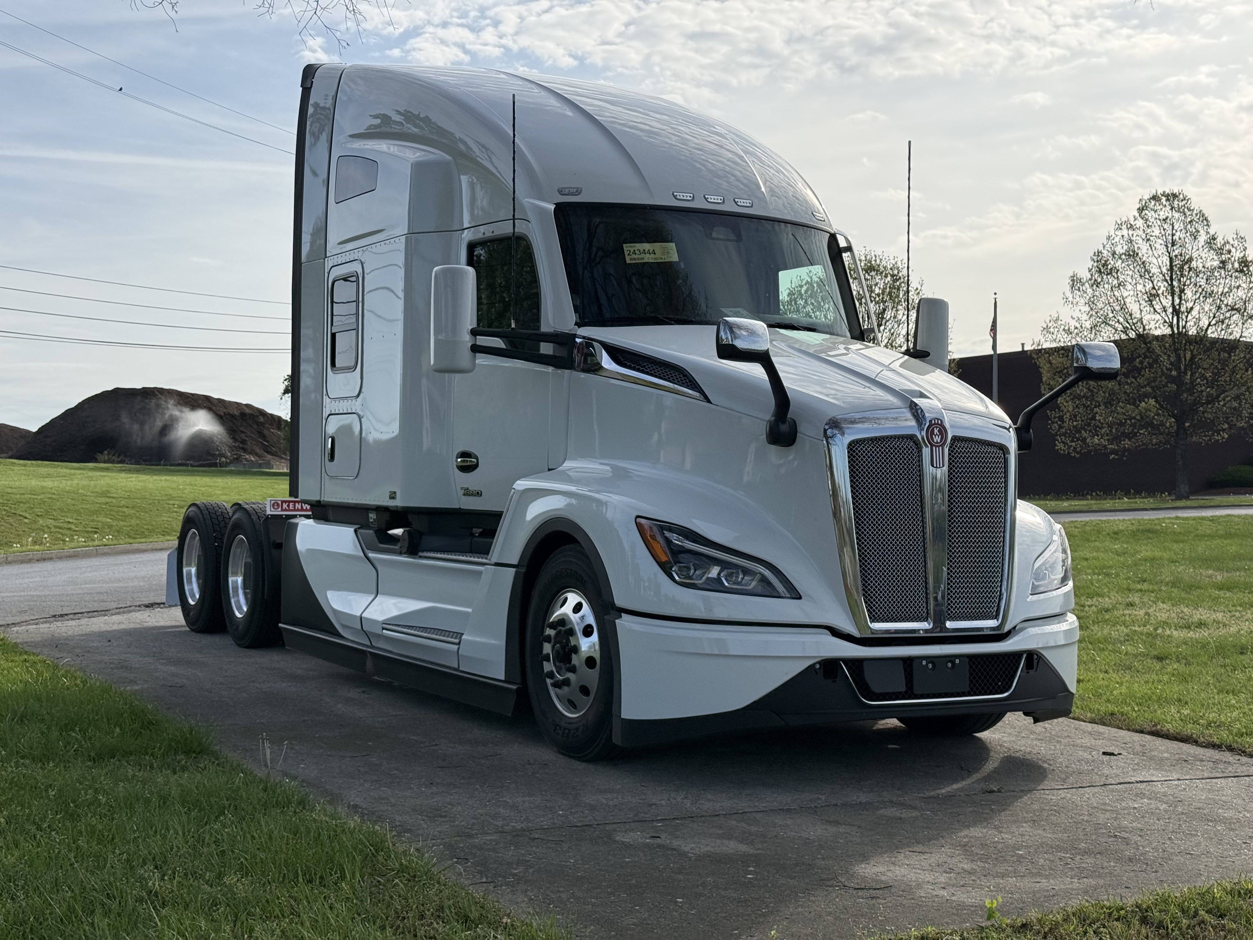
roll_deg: +0.2
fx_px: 1737
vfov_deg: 30.3
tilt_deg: +2.8
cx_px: 626
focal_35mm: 48
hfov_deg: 39.7
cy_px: 470
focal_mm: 6.76
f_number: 1.78
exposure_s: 1/6536
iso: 100
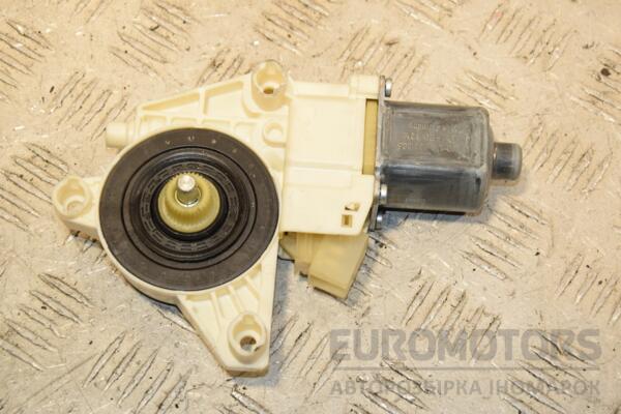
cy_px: 207
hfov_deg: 23.4
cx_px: 310
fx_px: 1501
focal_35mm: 87
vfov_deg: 15.7
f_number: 8
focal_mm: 58
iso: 800
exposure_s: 1/200
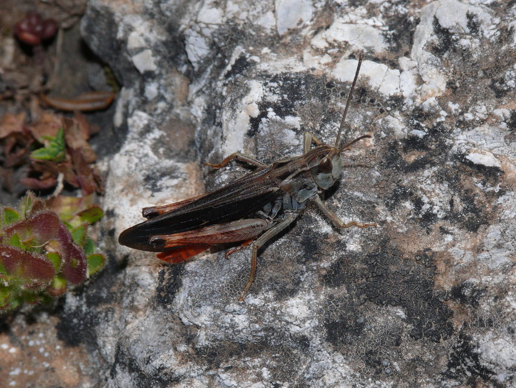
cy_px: 194
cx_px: 258
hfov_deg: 8.6
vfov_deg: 6.5
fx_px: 3429
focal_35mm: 230
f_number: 11
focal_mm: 48.7
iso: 100
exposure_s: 1/640
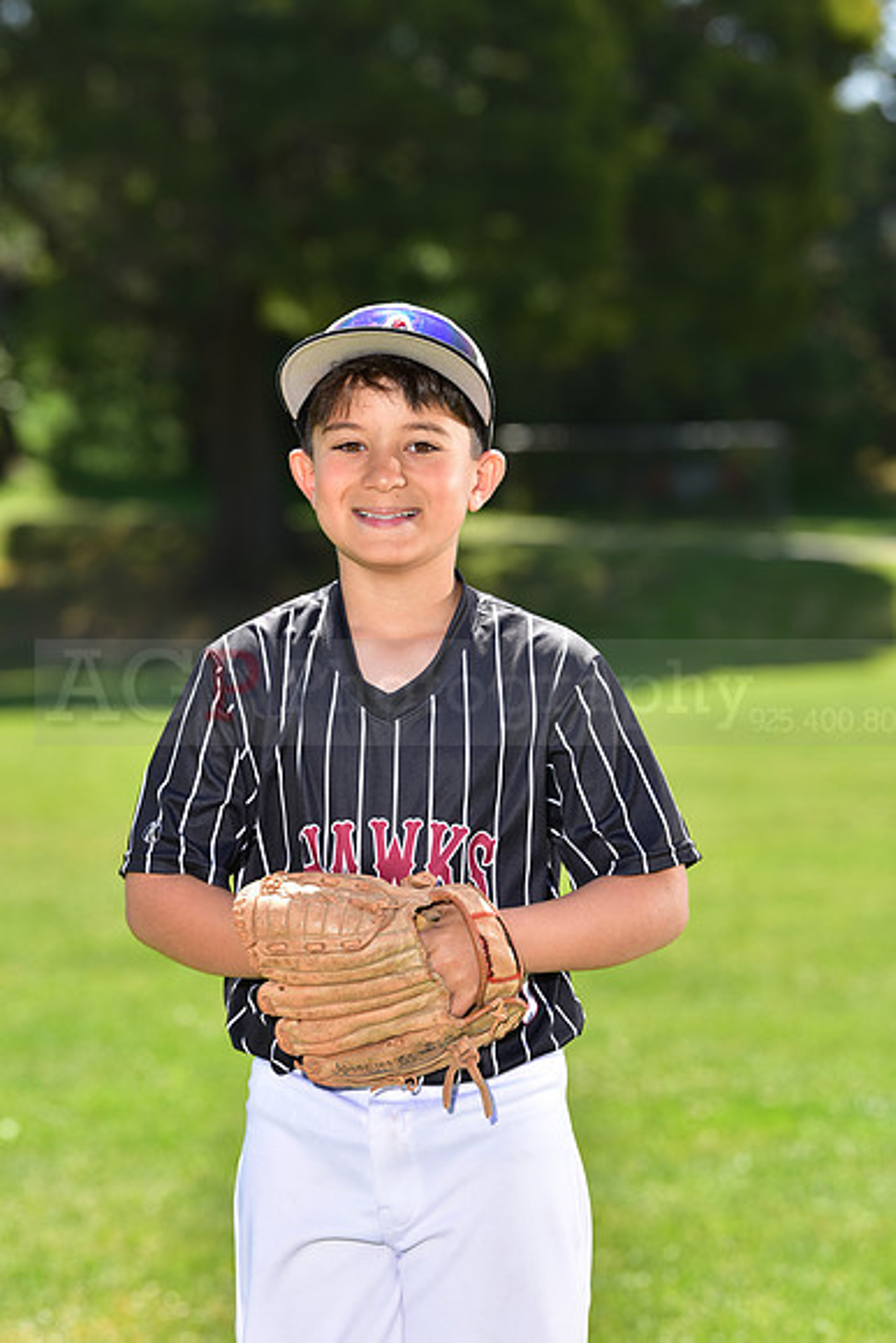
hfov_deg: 10.2
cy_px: 672
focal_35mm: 135
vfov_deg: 15.2
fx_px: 5037
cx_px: 448
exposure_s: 1/250
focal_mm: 135
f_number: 5
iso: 100
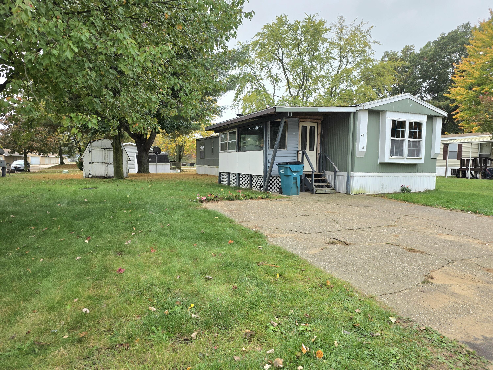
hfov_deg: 73.9
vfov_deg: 58.9
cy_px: 185
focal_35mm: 23
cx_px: 246
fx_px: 328
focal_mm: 6.25
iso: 80
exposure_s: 1/3333
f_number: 1.7
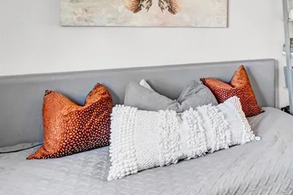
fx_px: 268
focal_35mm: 33
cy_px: 23
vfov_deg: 37.5
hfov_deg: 48.4
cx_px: 285
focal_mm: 14
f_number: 8
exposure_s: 1/13
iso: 800
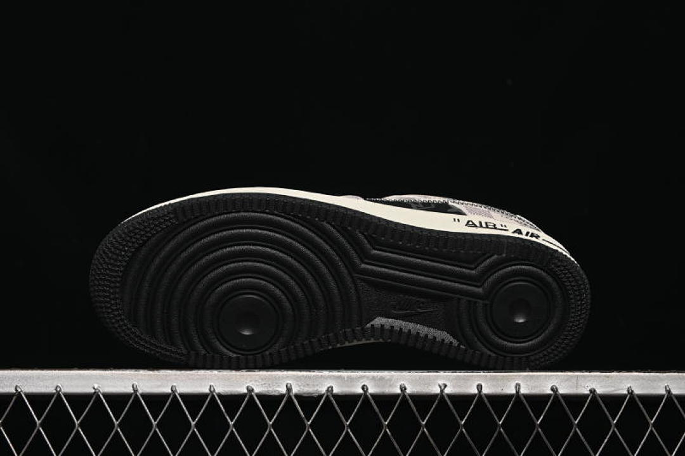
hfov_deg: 27.0
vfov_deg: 18.2
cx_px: 342
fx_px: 1427
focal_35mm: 75
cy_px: 228
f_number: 6.3
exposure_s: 1/60
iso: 160
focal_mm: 50
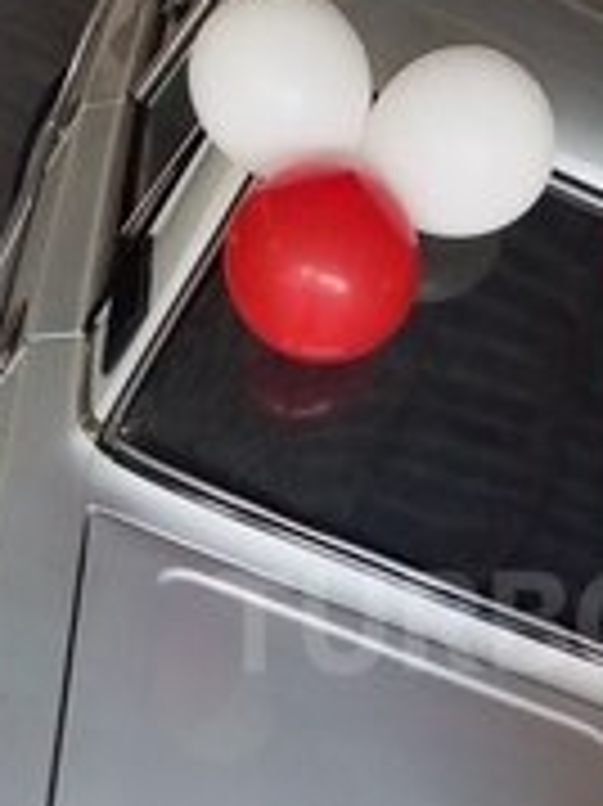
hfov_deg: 16.9
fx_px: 2000
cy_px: 621
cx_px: 562
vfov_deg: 22.5
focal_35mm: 86
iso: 80
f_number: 2.2
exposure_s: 1/50
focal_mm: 3.3
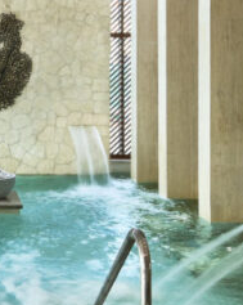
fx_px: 621
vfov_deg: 26.6
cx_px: -26
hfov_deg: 21.0
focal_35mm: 69
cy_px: 27
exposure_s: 1/10
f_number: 11
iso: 320
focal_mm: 17
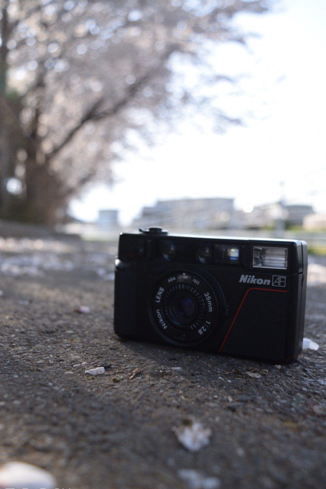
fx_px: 516
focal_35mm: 38
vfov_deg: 50.6
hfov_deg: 35.1
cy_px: 261
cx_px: 171
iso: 400
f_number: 4
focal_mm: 22
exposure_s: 1/1250
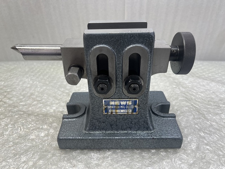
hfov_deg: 67.3
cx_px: 112
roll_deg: +0.5
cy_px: 84
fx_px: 169
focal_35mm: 26
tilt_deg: -30.6
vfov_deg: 53.1
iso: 40
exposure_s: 1/173
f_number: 1.6
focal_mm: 5.1
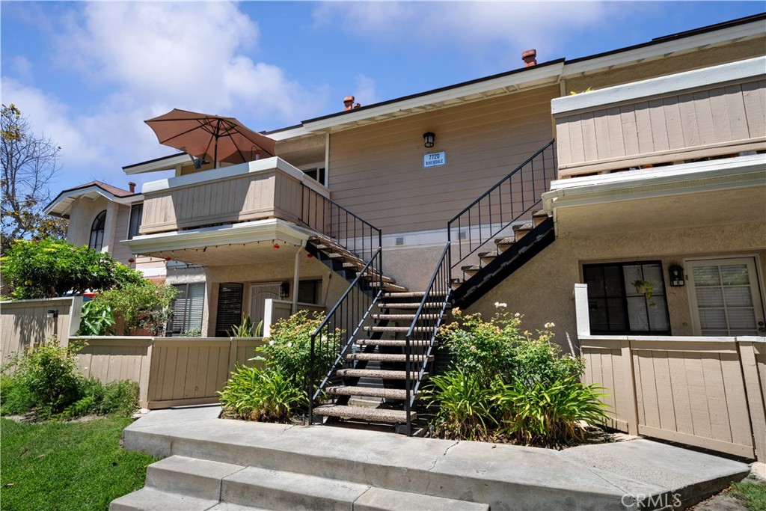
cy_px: 256
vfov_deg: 64.6
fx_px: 404
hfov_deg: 86.9
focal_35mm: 19
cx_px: 383
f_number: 8
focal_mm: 19
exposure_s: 1/1250
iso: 640
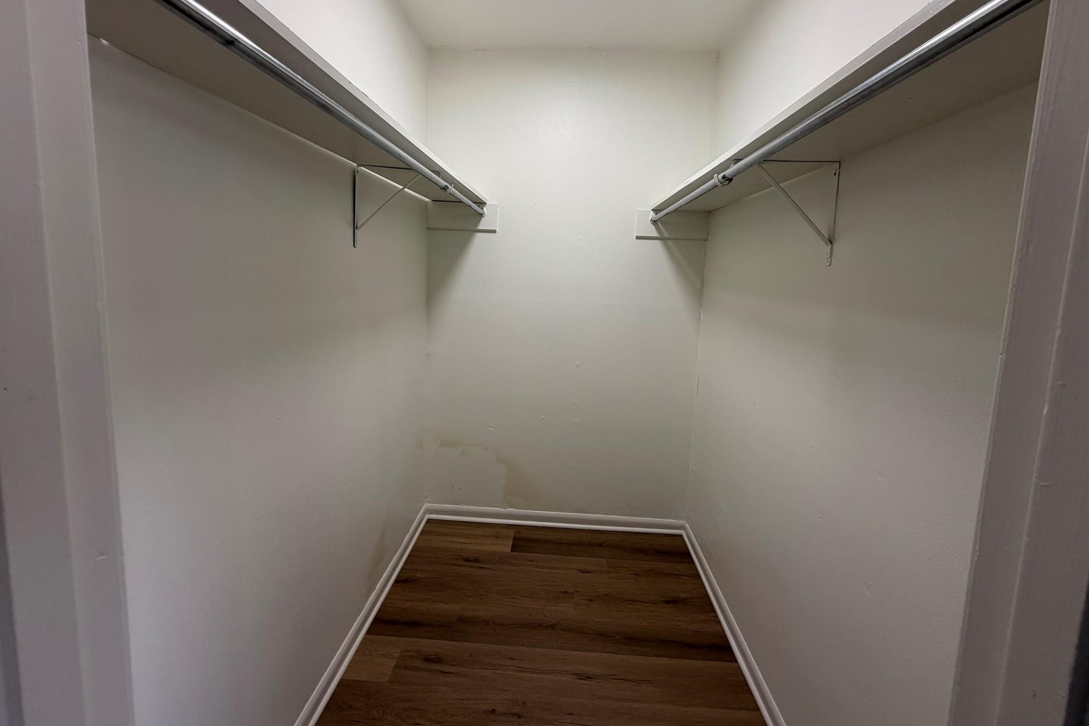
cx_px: 553
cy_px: 317
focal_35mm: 15
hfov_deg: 100.4
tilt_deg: -6.5
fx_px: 454
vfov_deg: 77.0
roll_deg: -1.1
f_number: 2.2
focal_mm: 2.22
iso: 125
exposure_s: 1/120
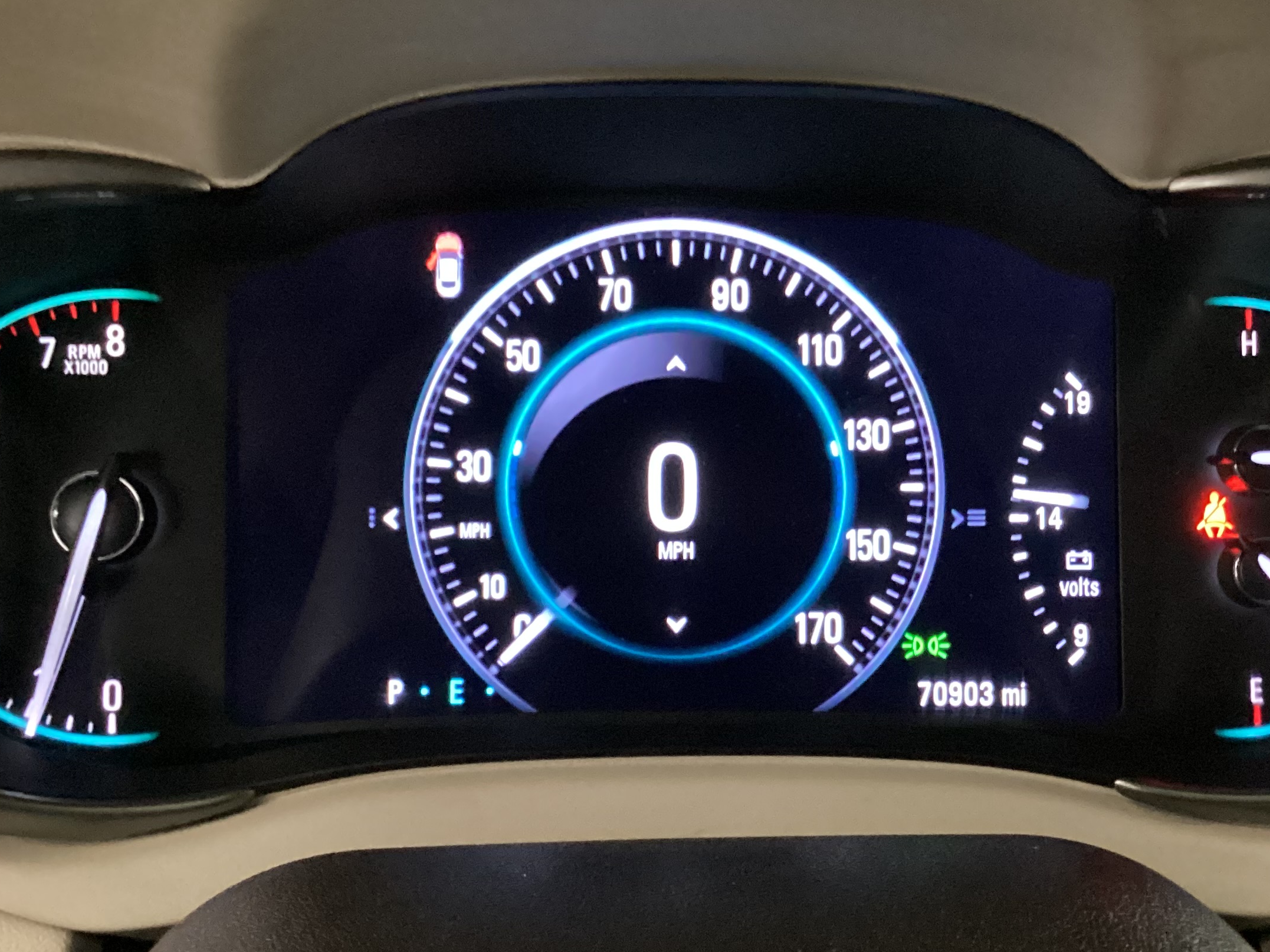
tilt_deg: -24.4
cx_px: 700
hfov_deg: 40.4
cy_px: 512
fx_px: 1724
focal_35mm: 47
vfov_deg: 30.9
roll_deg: -2.9
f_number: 2.4
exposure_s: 1/20
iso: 640
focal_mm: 3.3
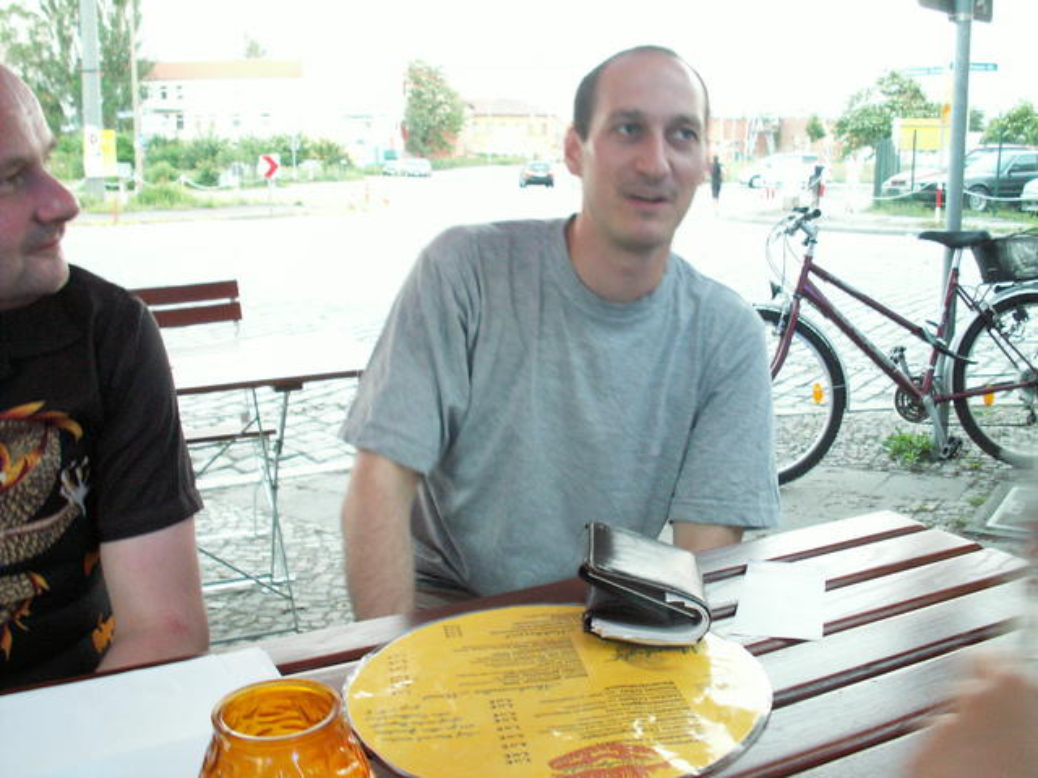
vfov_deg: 40.7
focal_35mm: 35
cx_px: 519
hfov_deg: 52.6
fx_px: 1050
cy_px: 389
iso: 160
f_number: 2.8
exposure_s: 1/5
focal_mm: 5.86
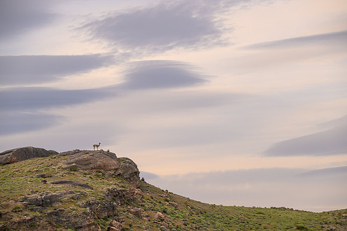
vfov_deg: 7.6
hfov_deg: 11.4
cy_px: 116
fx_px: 1734
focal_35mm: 180
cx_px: 174
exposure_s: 1/1000
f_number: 5.6
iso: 800
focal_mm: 180
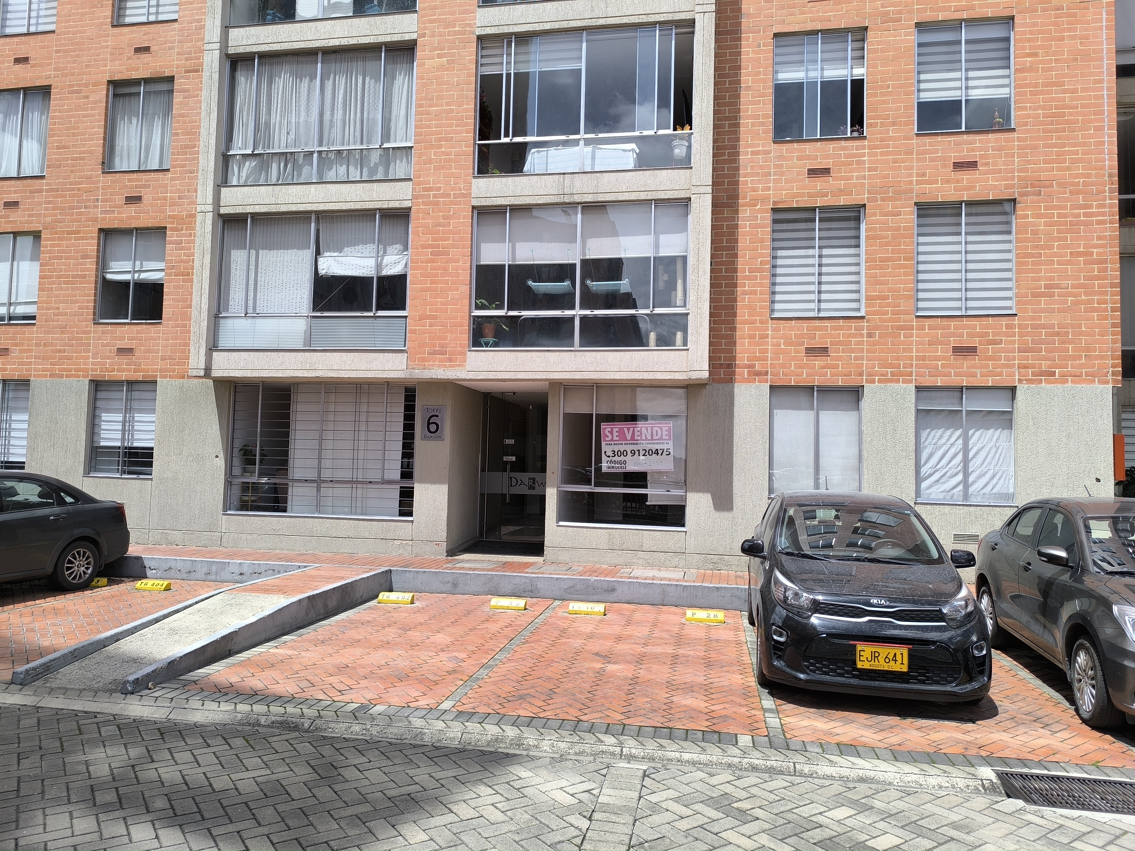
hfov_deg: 73.9
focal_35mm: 23
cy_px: 426
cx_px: 568
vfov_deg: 58.9
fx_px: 754
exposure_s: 1/512
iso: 50
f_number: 1.65
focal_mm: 6.14
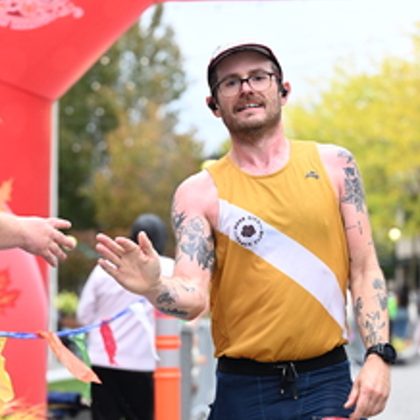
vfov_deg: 11.6
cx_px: 199
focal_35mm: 150
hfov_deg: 11.6
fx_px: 2059
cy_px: 264
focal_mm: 70
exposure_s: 1/2000
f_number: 2.8
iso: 1250
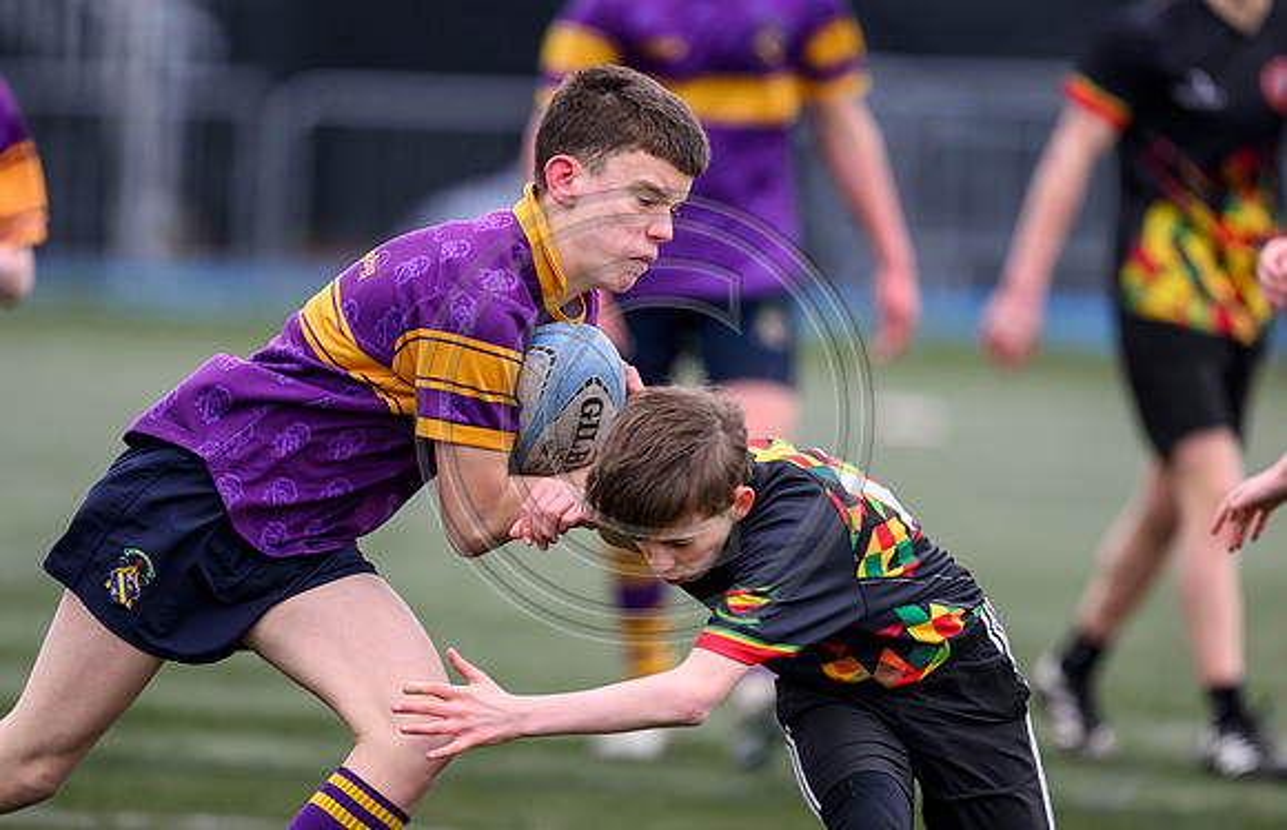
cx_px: 537
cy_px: 412
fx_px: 16658
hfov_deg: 4.4
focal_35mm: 471
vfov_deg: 2.9
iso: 500
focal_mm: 400
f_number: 3.2
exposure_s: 1/1600
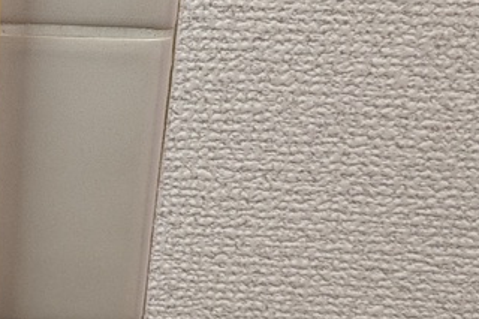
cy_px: 48
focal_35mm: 78
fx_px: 1037
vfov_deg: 17.3
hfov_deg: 23.8
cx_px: -92
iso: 205
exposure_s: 1/120
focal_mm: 5.43
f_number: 1.89
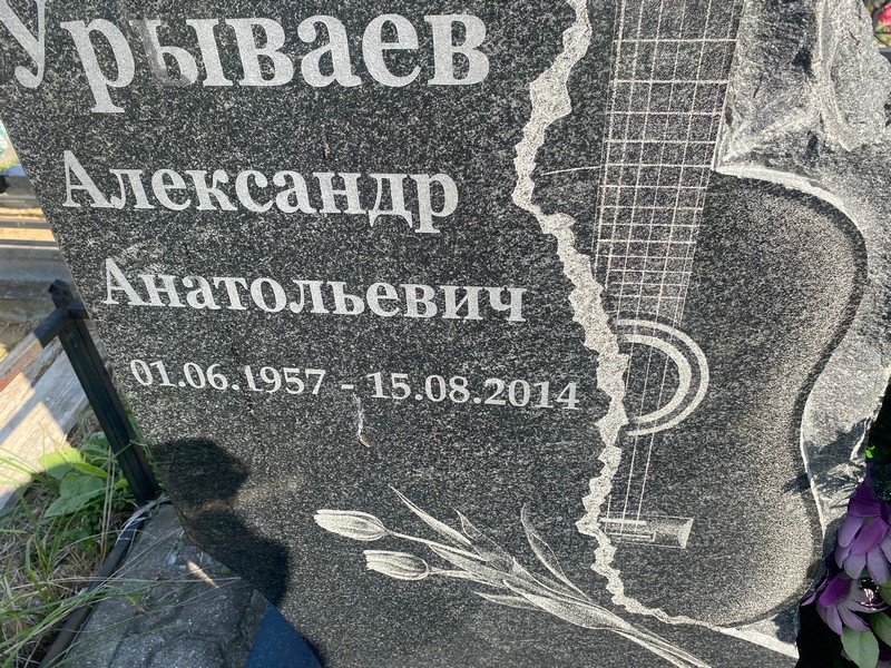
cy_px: 334
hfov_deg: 67.3
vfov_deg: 53.1
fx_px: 669
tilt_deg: -38.8
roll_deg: +3.1
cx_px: 446
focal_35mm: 26
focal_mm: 4.25
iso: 32
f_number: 1.8
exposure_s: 1/778
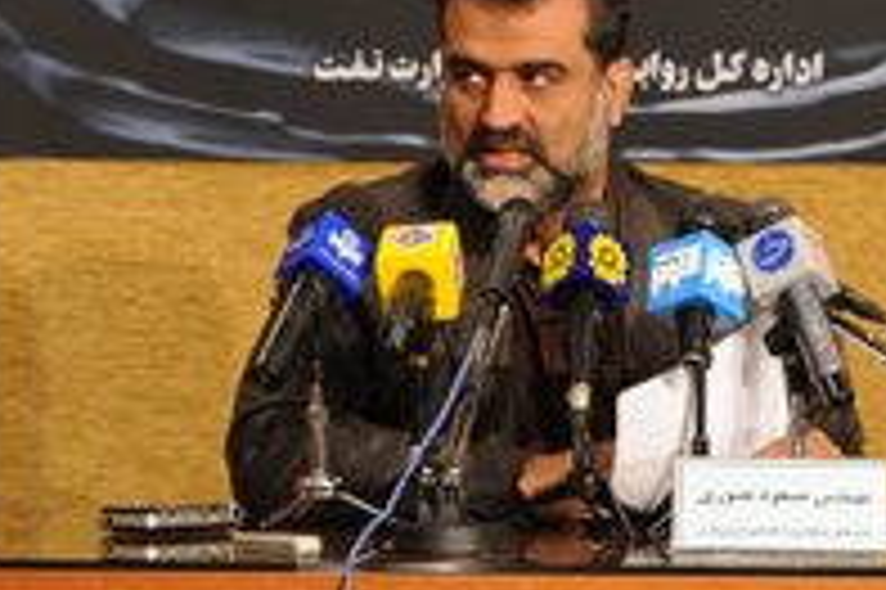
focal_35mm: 529
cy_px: 245
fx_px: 13008
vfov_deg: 2.6
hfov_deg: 3.9
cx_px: 562
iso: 2500
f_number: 4.5
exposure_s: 1/80
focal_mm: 160
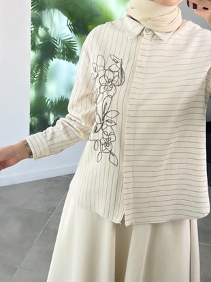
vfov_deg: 39.6
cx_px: 106
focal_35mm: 48
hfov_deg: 30.3
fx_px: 390
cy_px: 141
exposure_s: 1/227
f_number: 1.78
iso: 50
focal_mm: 6.76
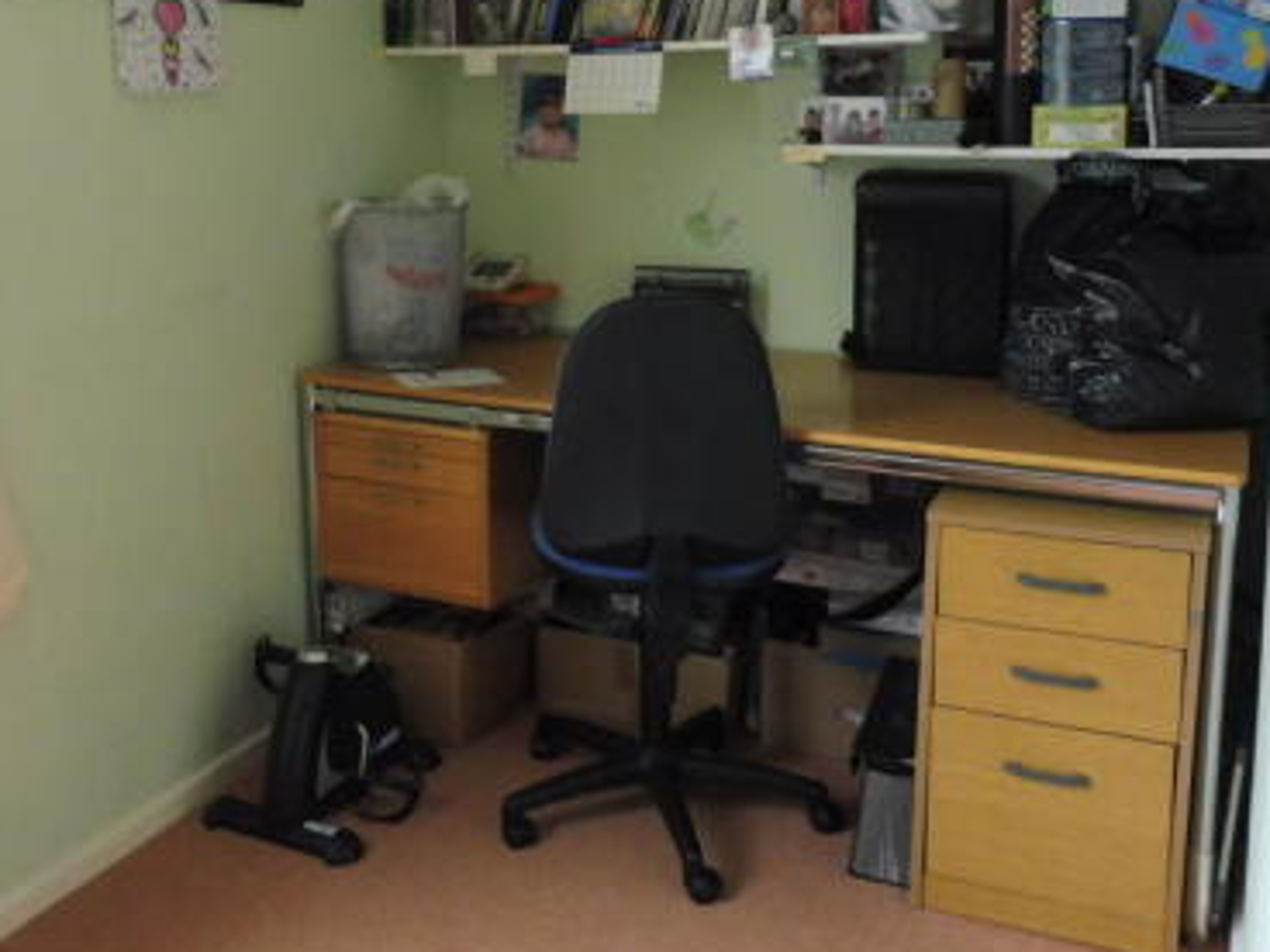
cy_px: 260
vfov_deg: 37.0
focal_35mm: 38
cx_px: 426
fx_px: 1394
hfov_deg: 48.2
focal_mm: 4.3
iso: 400
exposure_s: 1/40
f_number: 3.3
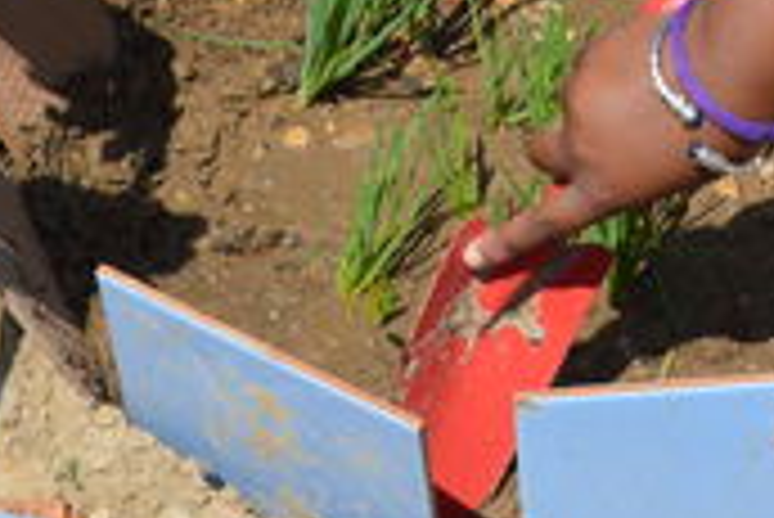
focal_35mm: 205
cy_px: -509
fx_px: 4411
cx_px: 850
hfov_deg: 9.9
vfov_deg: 6.5
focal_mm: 24
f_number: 6.3
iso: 400
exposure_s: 1/1600
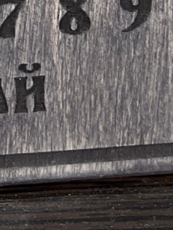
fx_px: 1126
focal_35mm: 169
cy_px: -267
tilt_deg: -3.9
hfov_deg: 8.4
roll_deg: +2.5
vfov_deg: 10.5
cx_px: -152
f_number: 1.6
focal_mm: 5.1
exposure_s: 1/4
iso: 32
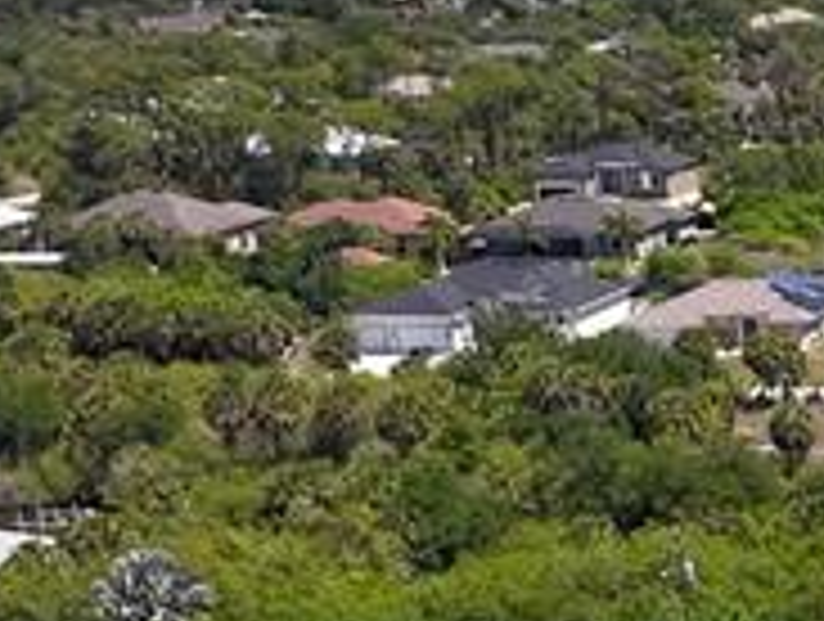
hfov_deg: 12.6
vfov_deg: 10.8
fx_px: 3196
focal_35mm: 134
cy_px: 878
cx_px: 1747
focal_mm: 4.55
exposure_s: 1/1000
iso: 110
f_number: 2.8
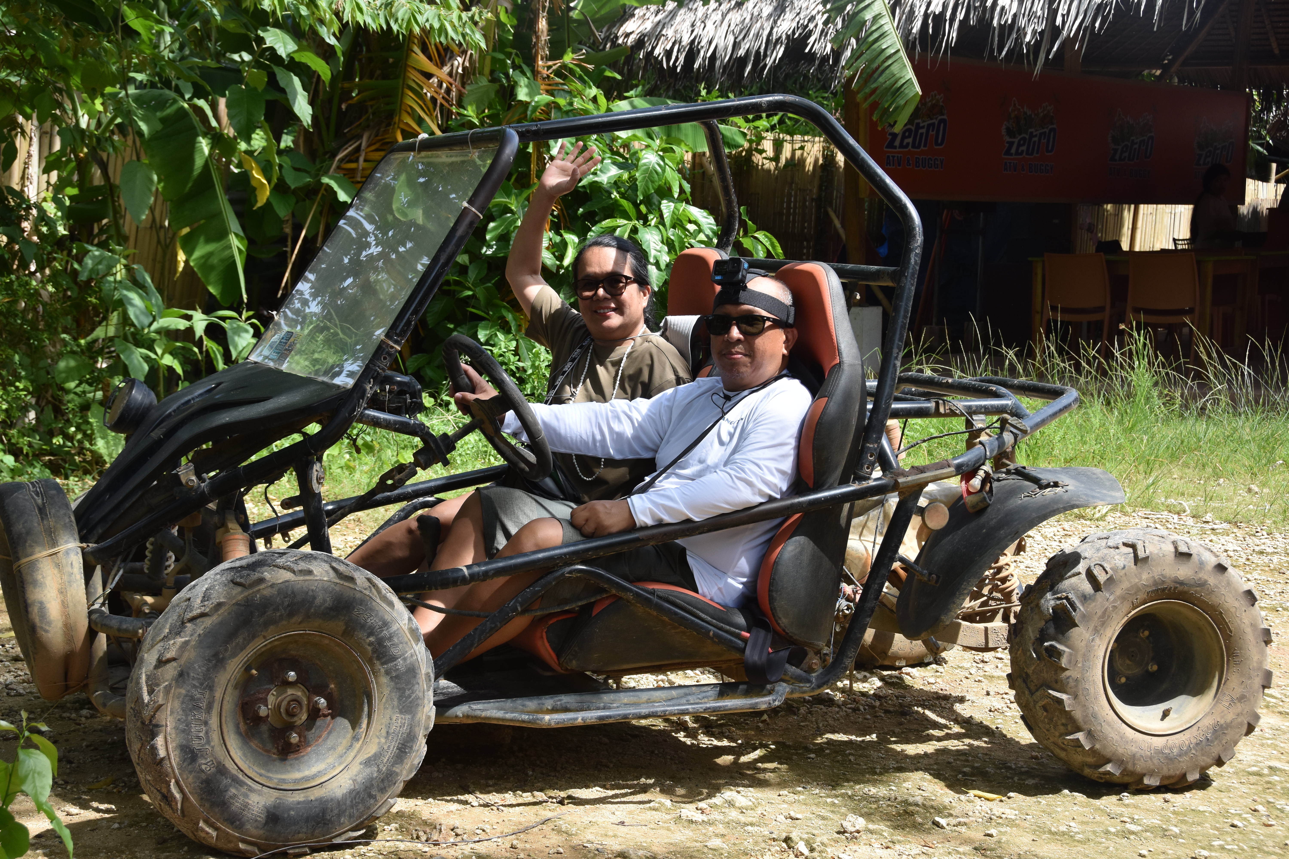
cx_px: 644
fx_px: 2148
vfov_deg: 22.6
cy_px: 430
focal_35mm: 60
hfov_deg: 33.4
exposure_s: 1/500
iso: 450
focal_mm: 40
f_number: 8
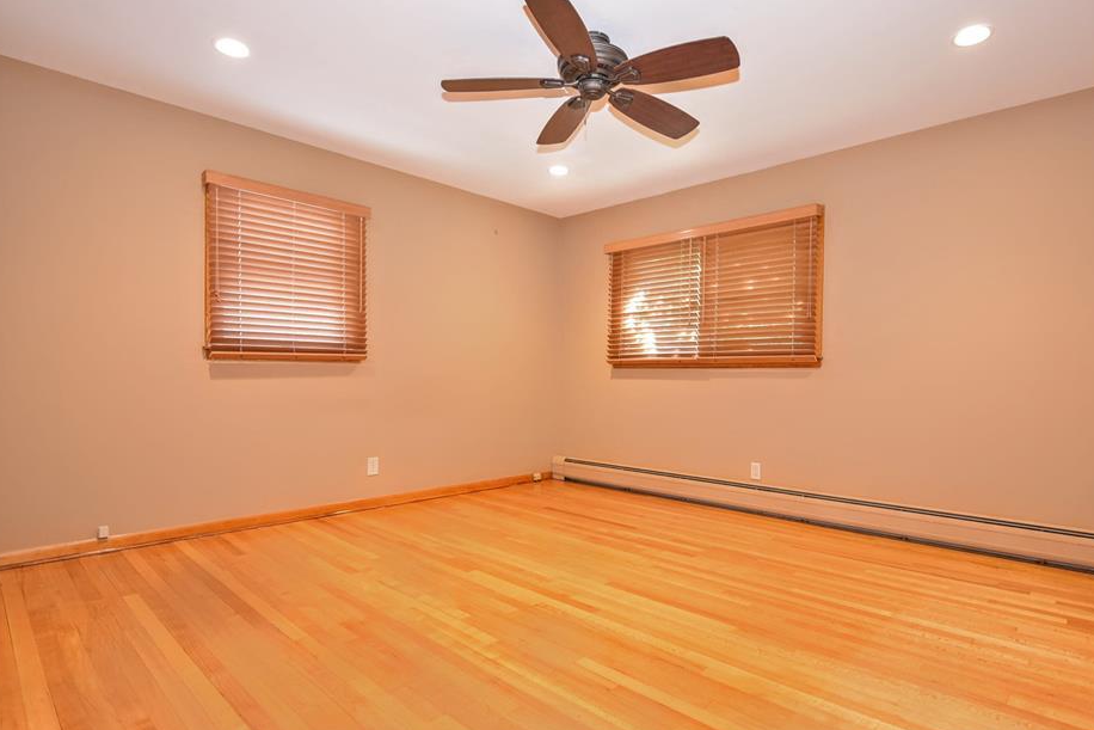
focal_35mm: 19
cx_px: 595
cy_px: 387
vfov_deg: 64.5
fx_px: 577
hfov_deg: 86.7
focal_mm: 17
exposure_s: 1/60
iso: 1400
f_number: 2.8
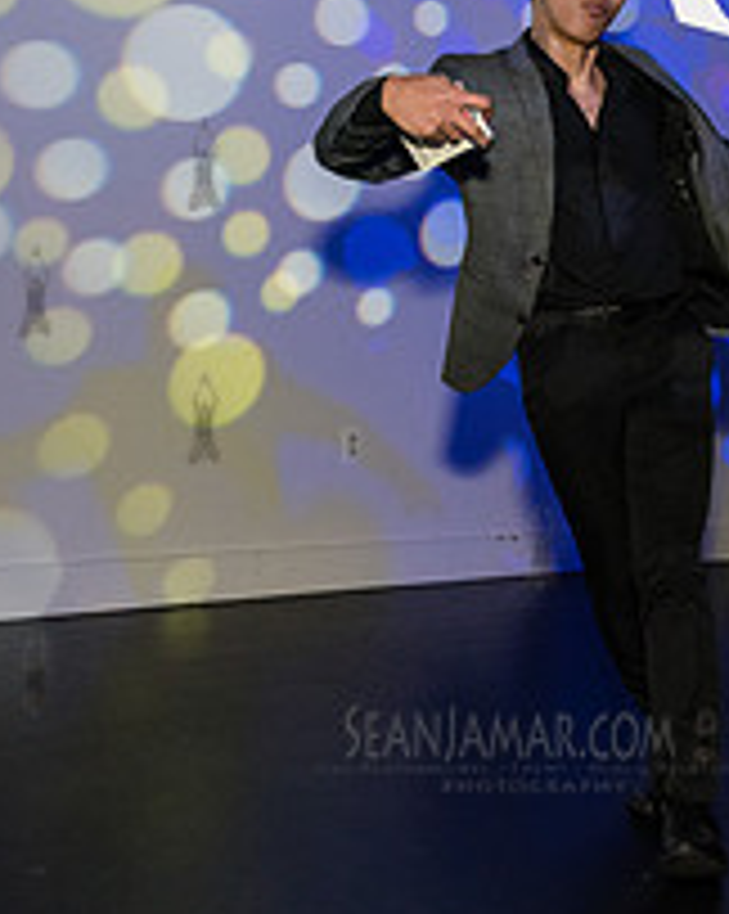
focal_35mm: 50
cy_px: 293
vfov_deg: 36.9
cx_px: 540
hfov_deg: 29.8
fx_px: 1351
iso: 5000
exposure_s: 1/160
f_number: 4.5
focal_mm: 24
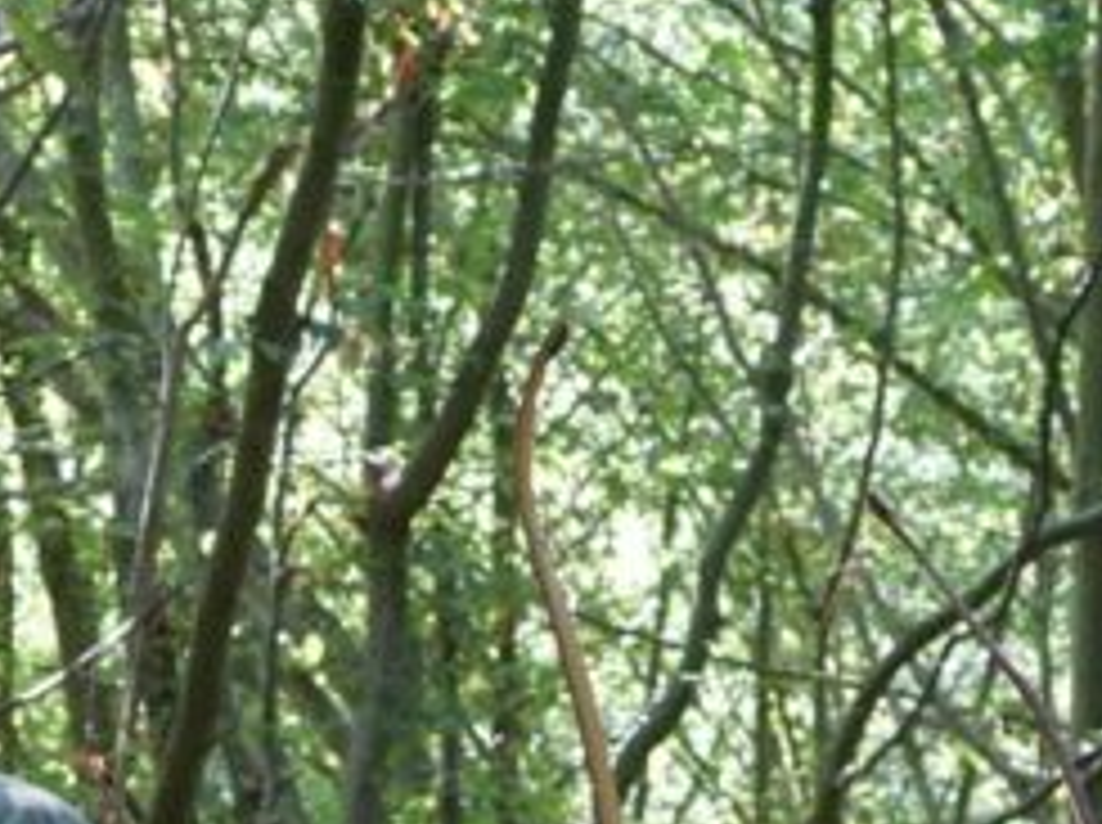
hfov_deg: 12.9
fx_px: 4864
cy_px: 1403
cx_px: 315
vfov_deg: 9.3
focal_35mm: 153
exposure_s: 1/160
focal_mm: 38
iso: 1250
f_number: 4
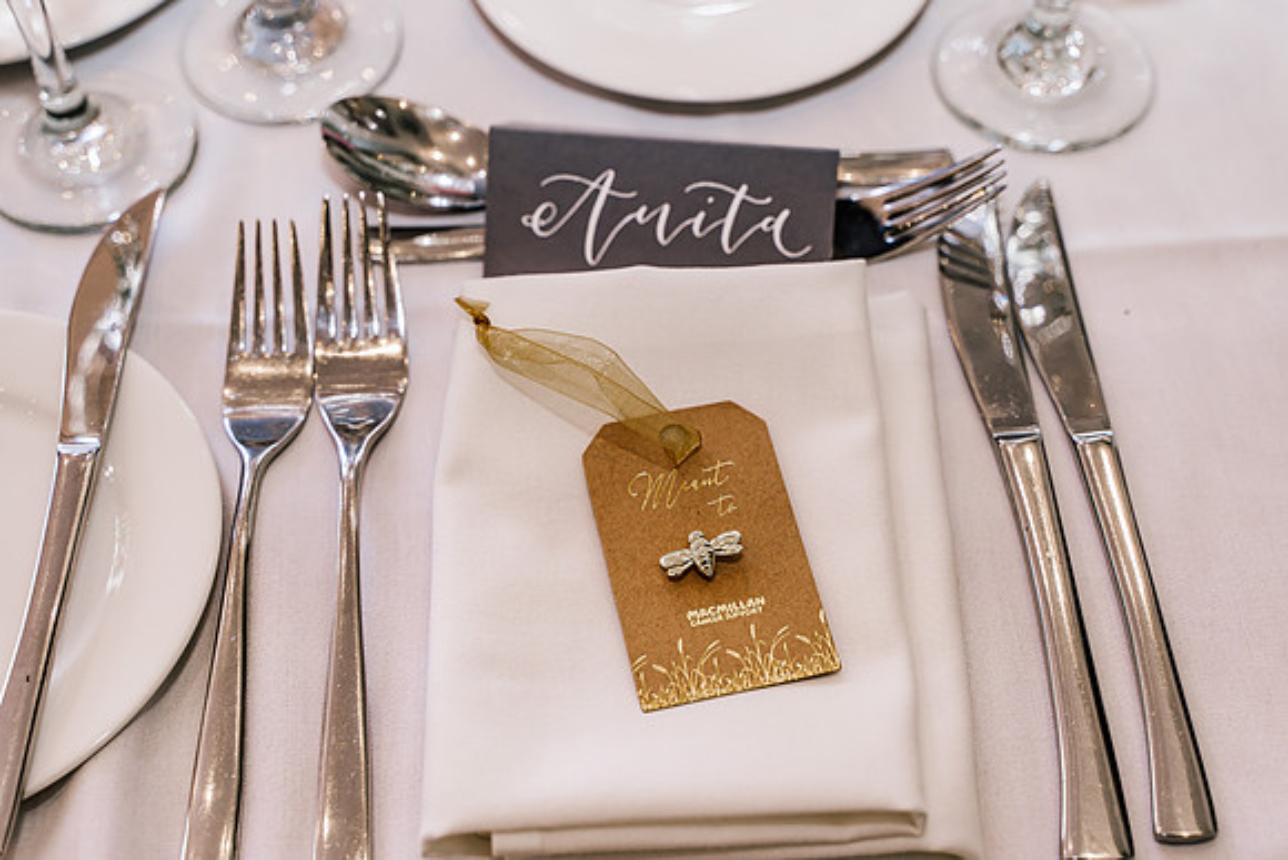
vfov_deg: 27.0
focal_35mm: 50
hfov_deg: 39.6
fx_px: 1789
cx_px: 644
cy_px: 430
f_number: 4
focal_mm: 50
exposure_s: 1/250
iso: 640
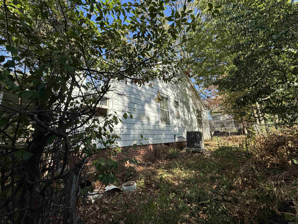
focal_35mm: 14
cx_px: 149
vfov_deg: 85.7
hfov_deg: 102.1
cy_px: 112
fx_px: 121
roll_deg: +0.9
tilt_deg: +16.1
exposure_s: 1/734
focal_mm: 2.22
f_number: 2.2
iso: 50
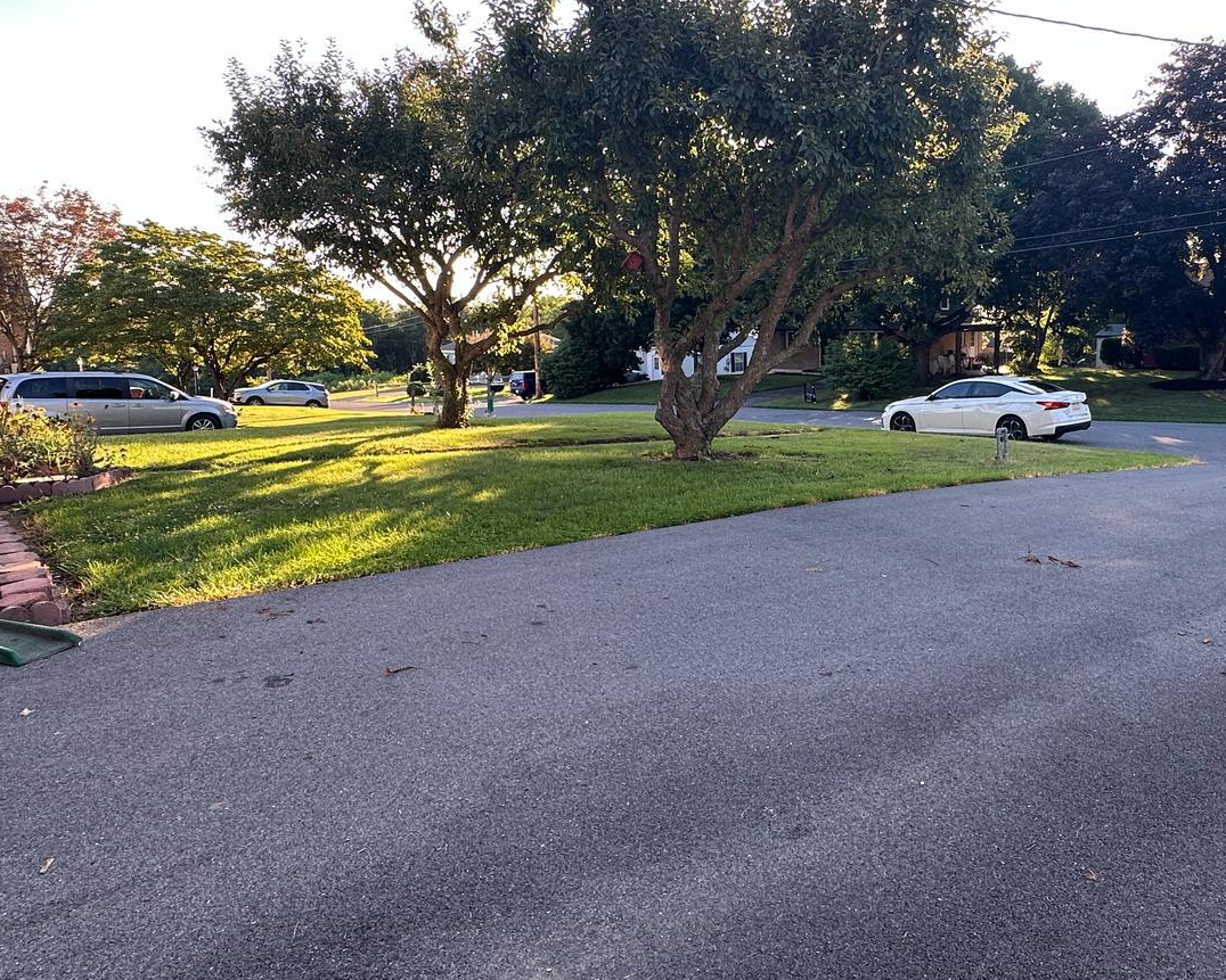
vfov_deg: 54.9
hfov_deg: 65.3
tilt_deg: -7.1
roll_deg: +0.3
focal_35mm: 26
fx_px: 943
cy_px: 462
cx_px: 743
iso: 40
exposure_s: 1/130
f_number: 2.2
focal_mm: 2.22
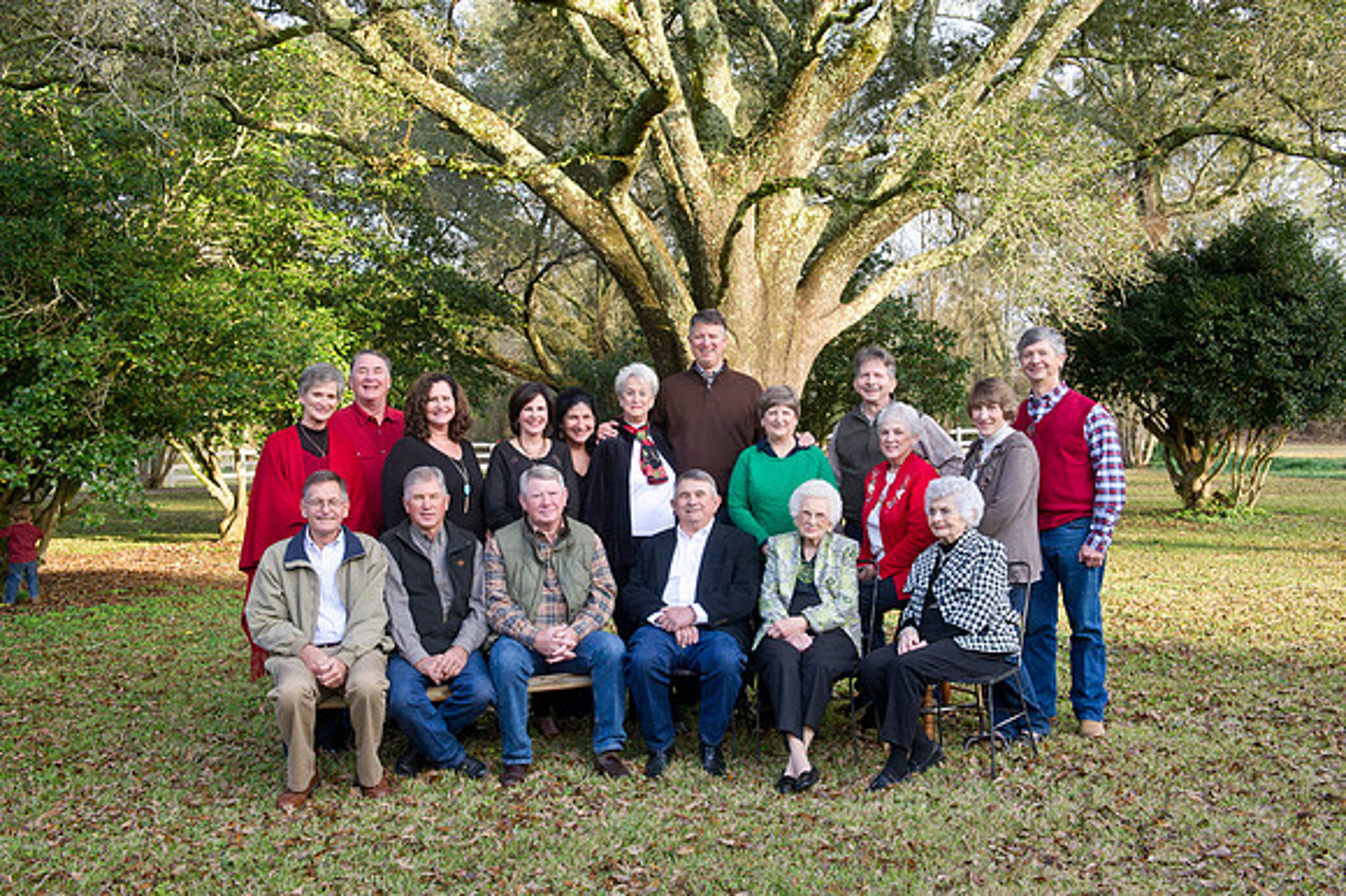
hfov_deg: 53.2
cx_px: 673
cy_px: 448
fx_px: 1345
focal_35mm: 36
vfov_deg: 36.8
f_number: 8
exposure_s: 1/200
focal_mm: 36
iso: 1000
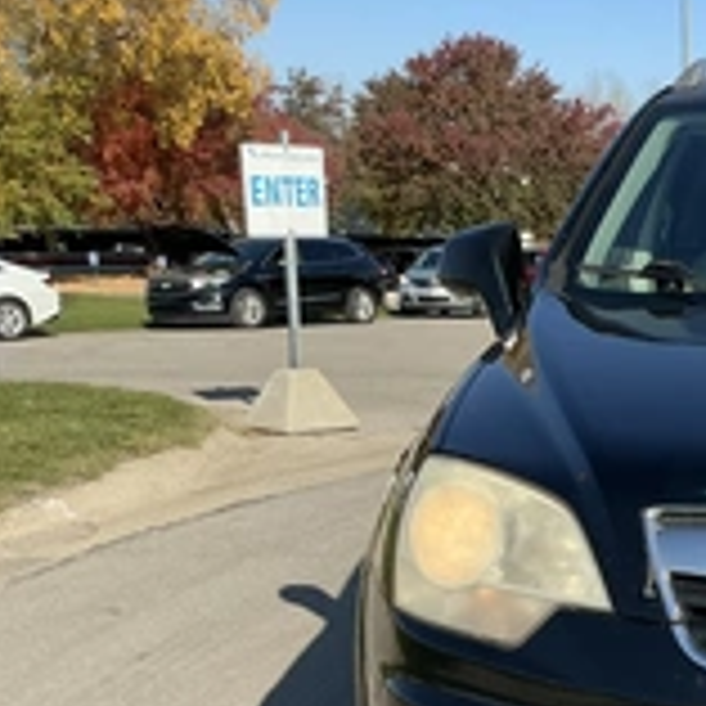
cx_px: 890
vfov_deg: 26.9
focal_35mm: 63
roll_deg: -0.9
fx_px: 1454
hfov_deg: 24.3
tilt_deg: -7.7
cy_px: 535
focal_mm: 3
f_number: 1.8
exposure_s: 1/1377
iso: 25
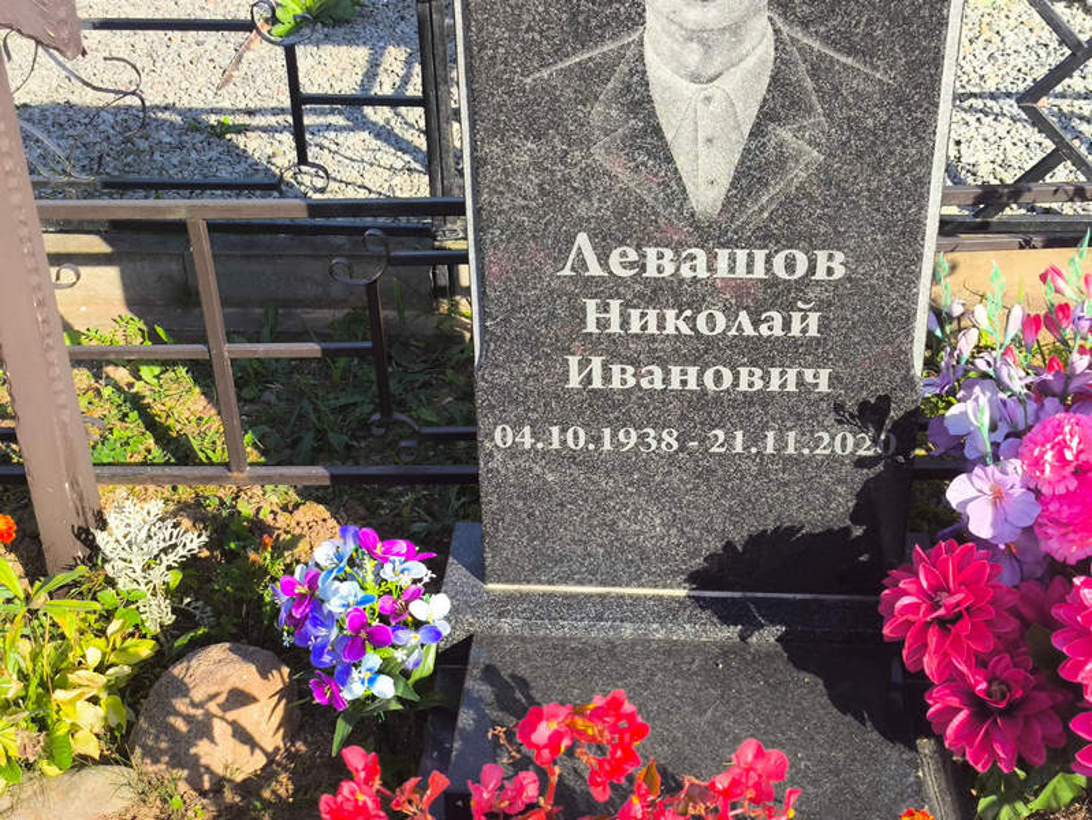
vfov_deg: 29.1
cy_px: 410
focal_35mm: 50
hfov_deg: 38.2
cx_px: 546
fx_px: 1578
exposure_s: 1/737
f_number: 1.7
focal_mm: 4.71
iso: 50
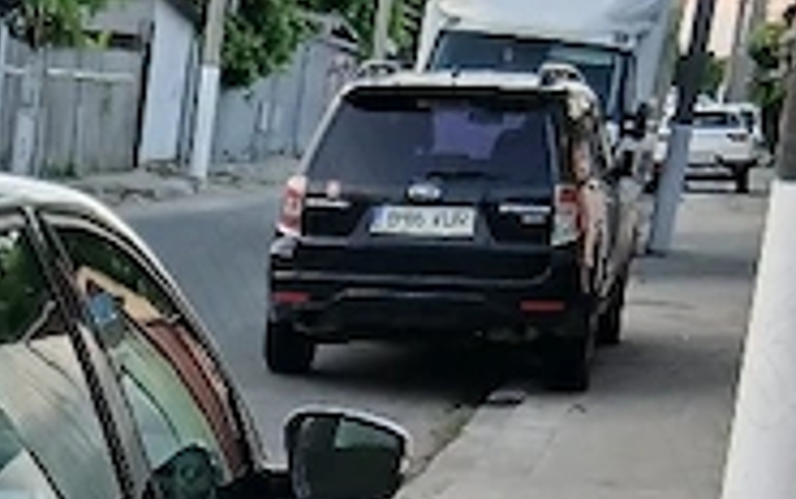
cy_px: 1041
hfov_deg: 16.6
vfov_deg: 10.1
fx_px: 2584
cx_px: -232
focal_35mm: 119
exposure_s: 1/50.3
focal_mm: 3.98
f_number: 1.8
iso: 80
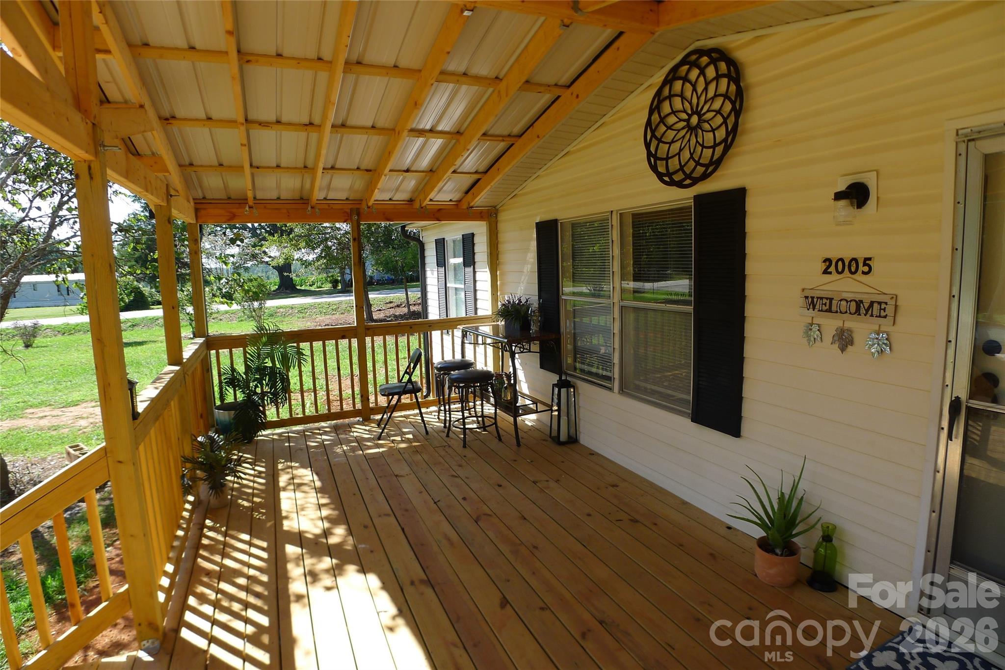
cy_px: 335
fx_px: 670
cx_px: 502
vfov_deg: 53.1
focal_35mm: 24
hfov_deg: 73.7
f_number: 2.8
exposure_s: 1/320
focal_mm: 5.1
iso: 80
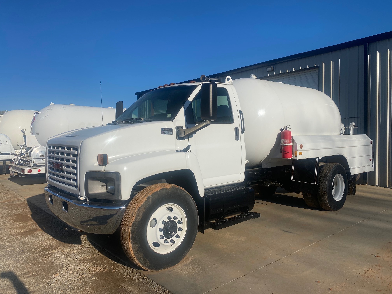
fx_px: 294
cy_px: 147
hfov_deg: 67.3
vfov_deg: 53.1
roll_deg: -0.9
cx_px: 196
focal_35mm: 26
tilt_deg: -0.4
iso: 32
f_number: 1.8
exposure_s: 1/6452
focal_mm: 4.25
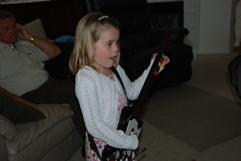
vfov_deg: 25.8
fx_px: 352
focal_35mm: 52
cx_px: 120
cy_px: 80
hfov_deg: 37.8
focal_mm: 35
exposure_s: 1/60
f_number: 4.5
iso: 200
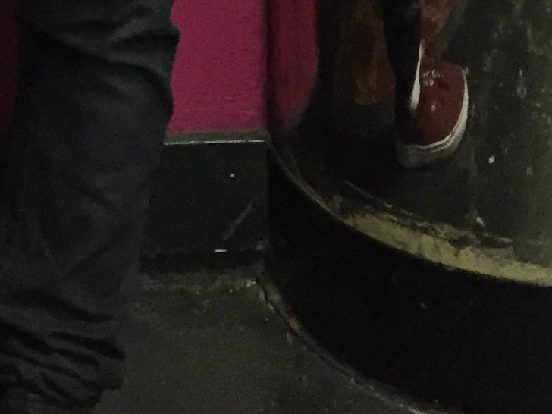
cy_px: -649
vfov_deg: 9.8
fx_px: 2073
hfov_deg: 14.9
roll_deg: +1.9
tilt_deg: -9.2
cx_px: 2
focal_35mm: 130
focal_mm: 4.15
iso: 250
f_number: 2.2
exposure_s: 1/20
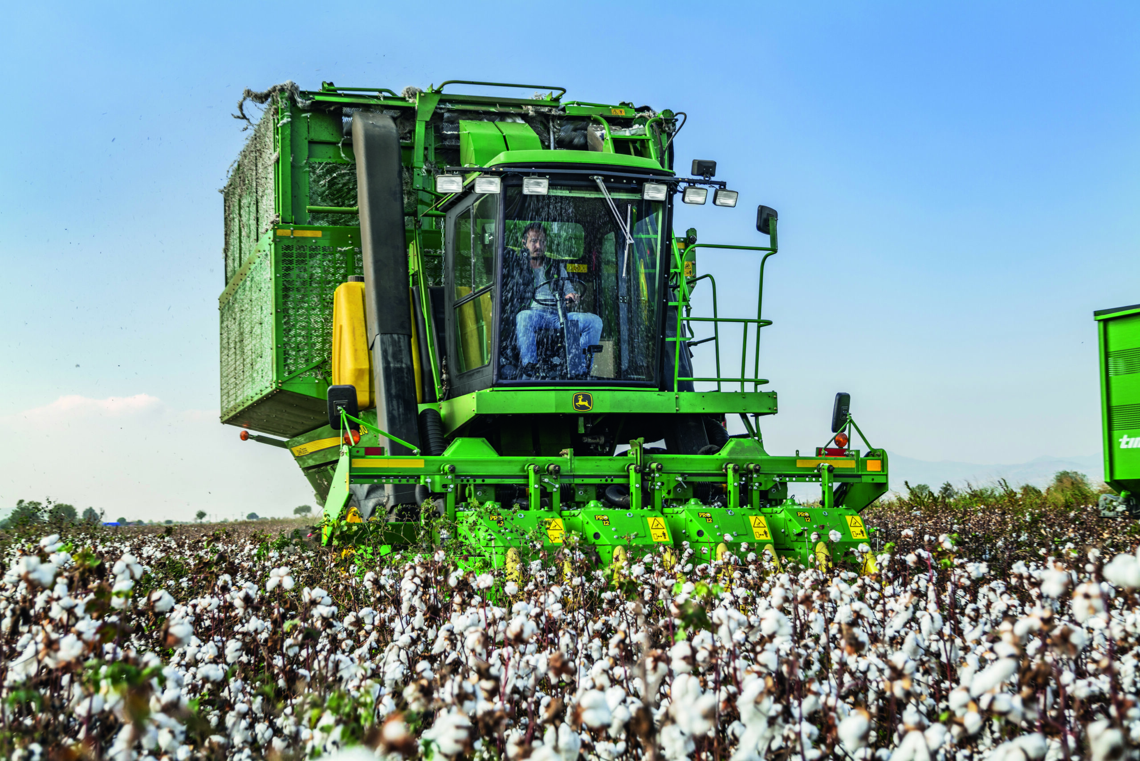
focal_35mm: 47
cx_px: 570
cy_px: 380
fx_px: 1489
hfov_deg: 41.9
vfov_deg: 28.7
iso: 200
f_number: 4.5
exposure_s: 1/80
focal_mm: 47
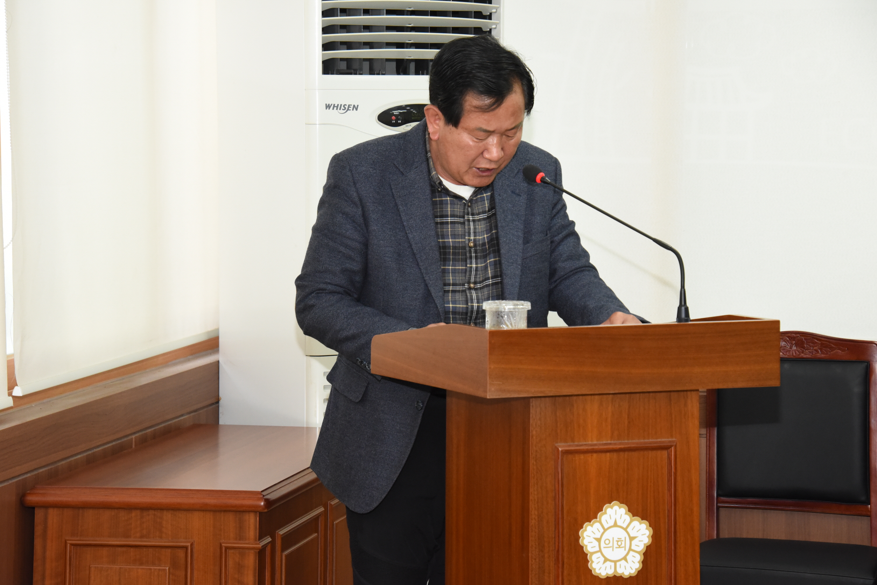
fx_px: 2973
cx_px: 438
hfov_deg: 16.8
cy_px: 292
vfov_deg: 11.2
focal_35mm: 122
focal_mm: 122
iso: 4500
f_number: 10
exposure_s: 1/200
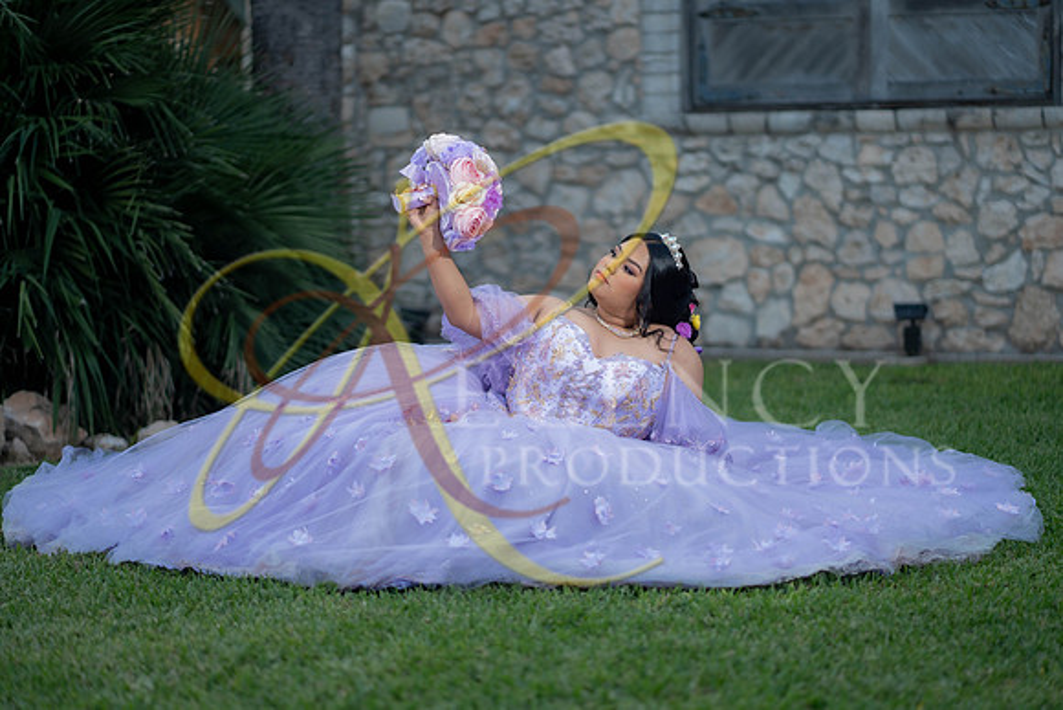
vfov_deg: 16.1
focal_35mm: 85
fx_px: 2510
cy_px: 355
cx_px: 532
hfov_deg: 23.9
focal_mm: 85
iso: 125
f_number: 1.8
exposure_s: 1/2000
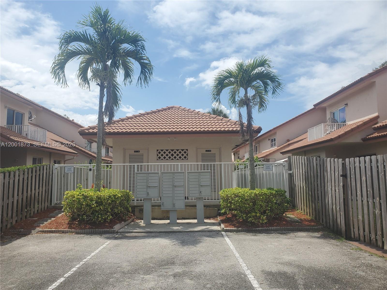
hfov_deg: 67.3
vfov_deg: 53.1
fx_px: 291
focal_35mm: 26
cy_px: 145
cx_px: 194
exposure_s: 1/2199
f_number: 2.4
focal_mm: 4.3
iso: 50
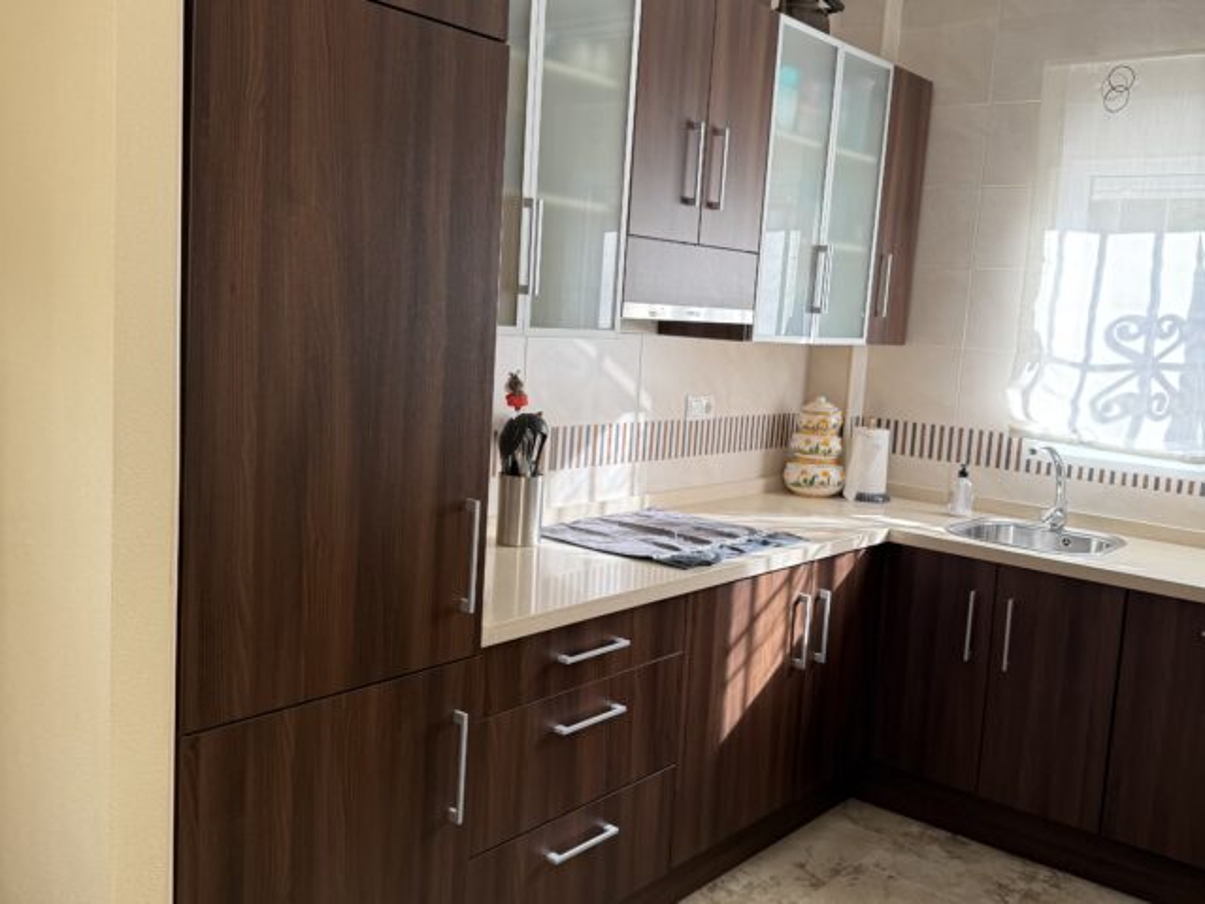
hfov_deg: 71.6
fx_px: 835
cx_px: 602
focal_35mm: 24
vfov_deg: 56.8
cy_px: 452
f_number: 1.78
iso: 80
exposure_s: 1/174
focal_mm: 6.76
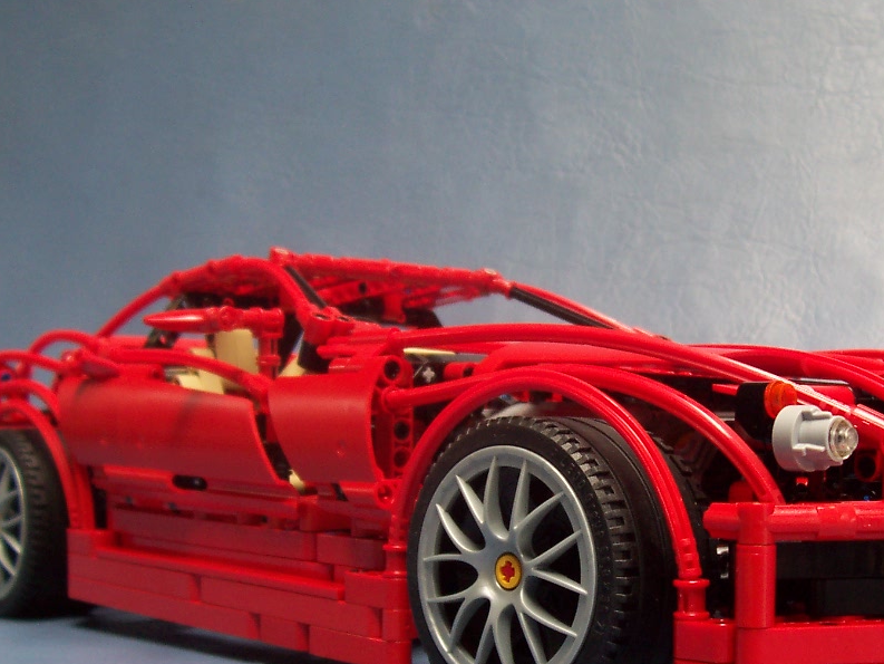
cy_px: 469
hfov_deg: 34.1
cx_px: 561
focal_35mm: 56
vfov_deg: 25.9
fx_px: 1430
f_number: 2.8
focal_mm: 5.6
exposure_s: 1/60
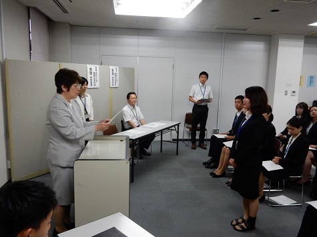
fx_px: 275
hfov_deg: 60.0
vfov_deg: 46.8
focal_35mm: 30
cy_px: 118
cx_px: 158
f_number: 4
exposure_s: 1/30
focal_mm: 5.4
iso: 250
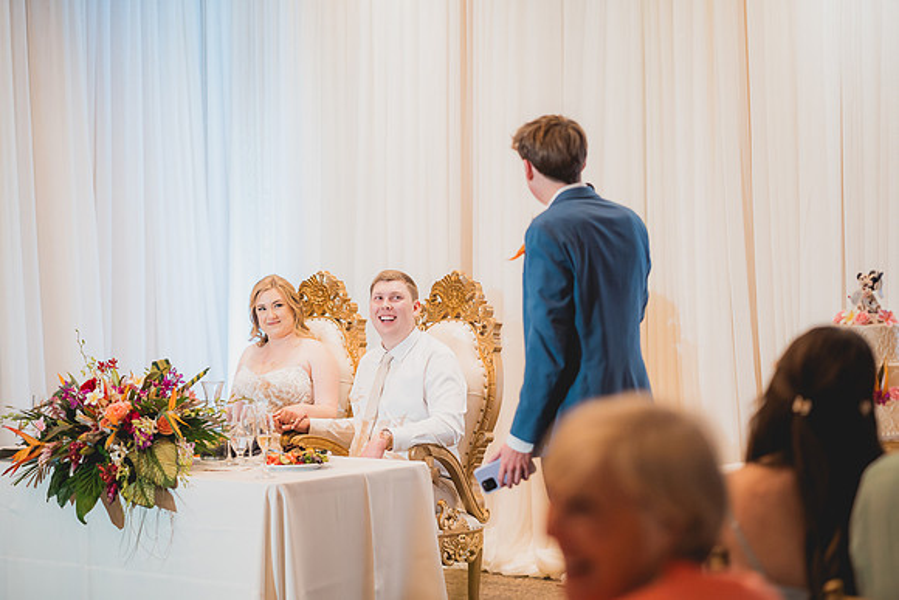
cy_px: 300
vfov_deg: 16.1
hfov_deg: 23.9
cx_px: 450
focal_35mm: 85
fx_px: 2123
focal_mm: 85
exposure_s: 1/200
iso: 1250
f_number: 2.2
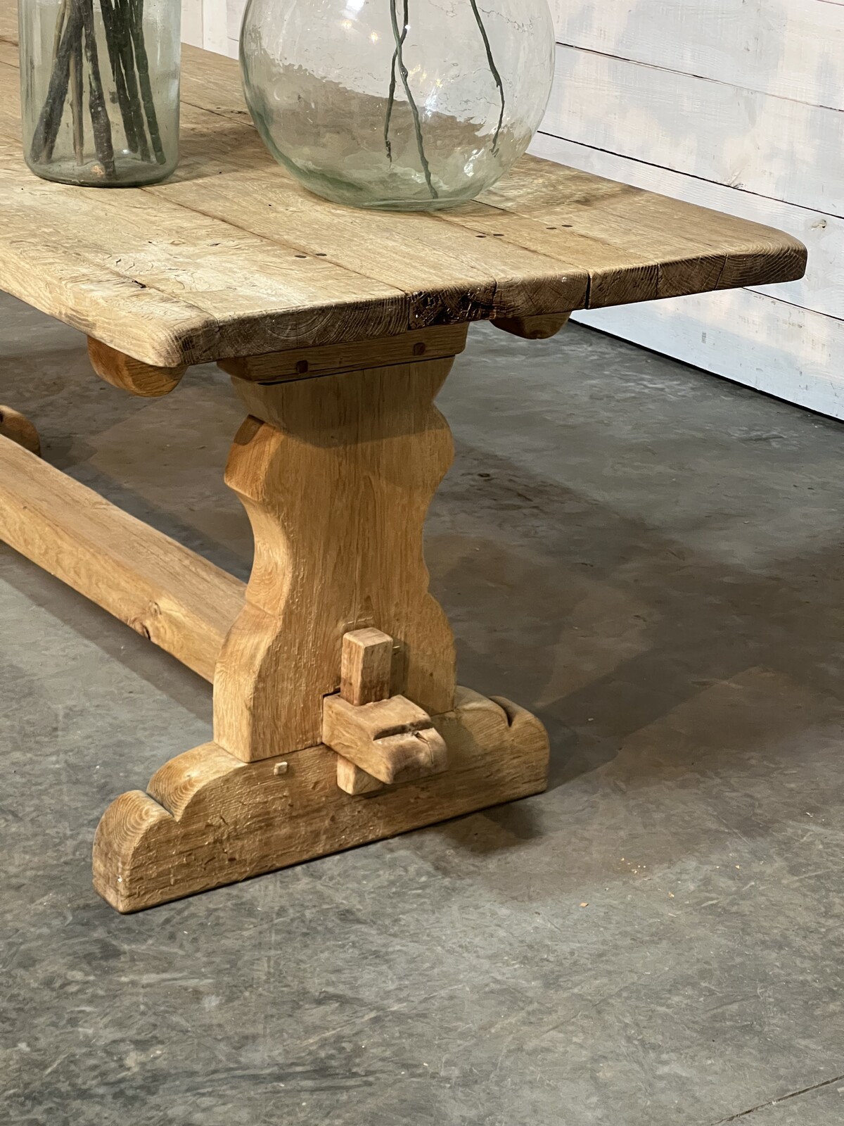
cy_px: 563
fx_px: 2503
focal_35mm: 77
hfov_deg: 19.1
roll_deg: -1.1
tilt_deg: -19.6
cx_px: 422
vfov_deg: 25.3
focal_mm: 9
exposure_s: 1/50
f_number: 2.8
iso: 500
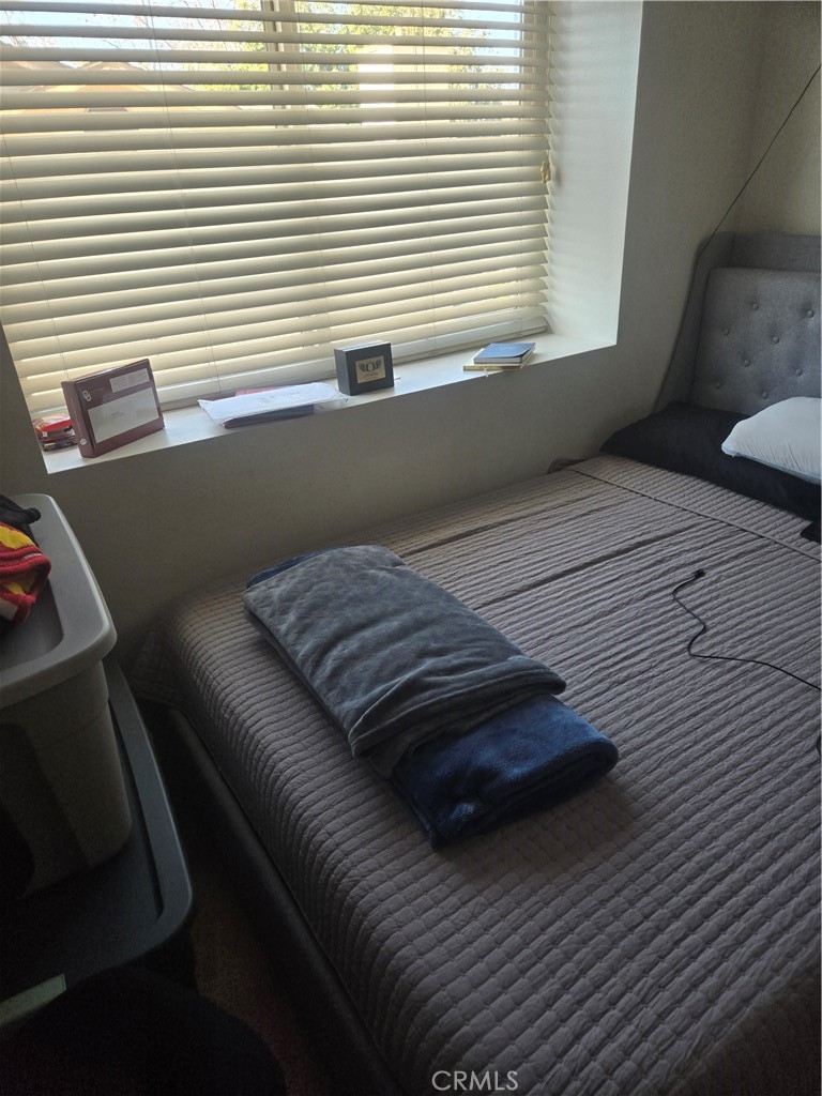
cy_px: 548
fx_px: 728
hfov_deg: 58.9
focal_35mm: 23
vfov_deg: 73.9
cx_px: 411
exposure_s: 1/180
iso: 64
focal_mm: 5.4
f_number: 1.8
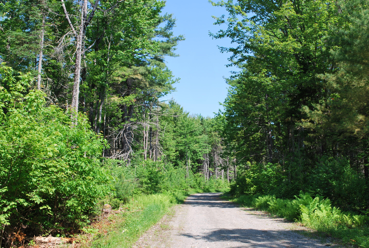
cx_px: 184
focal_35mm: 39
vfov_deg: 34.4
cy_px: 124
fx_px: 401
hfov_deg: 49.5
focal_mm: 26
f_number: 6.3
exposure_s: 1/160
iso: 100
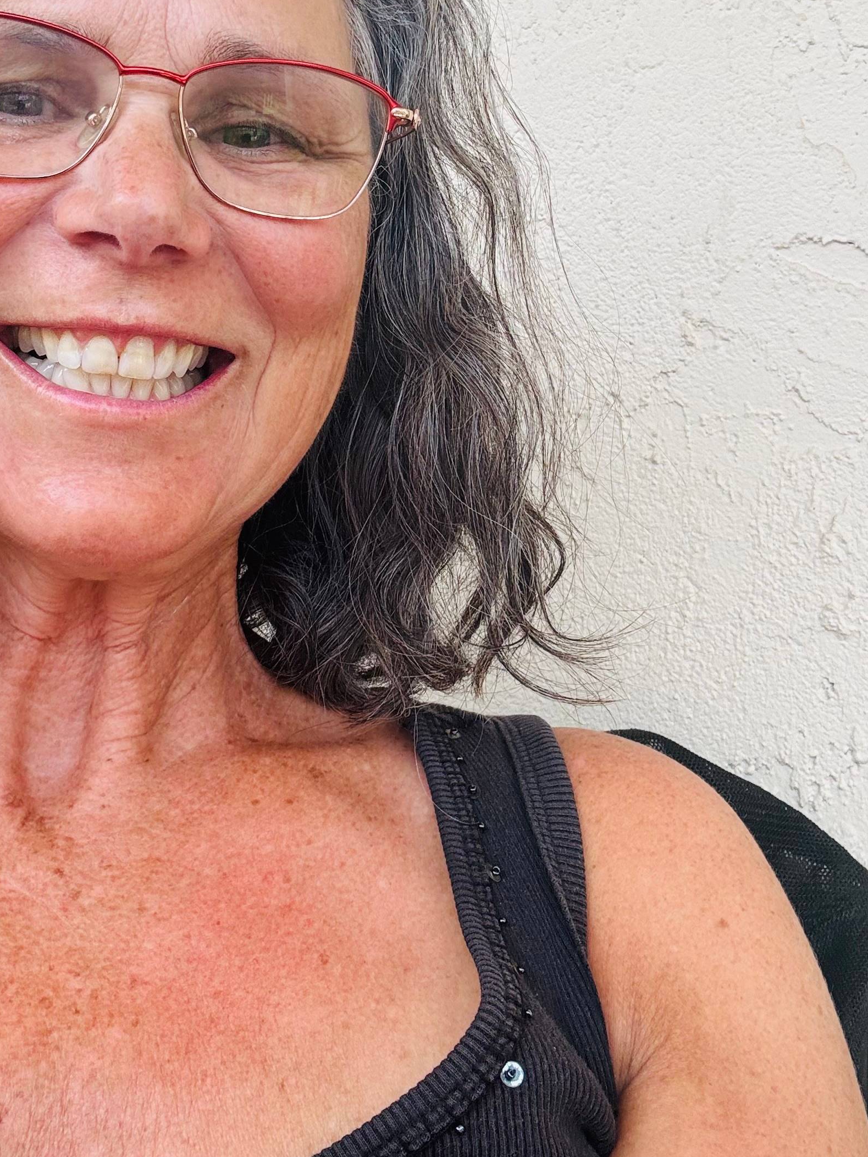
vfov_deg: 42.1
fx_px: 1471
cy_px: 343
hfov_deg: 32.4
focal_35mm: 44
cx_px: 247
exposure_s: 1/121
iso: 25
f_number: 1.9
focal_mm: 2.69
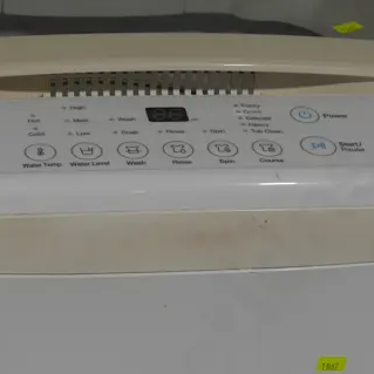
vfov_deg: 12.1
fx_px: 1736
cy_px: 407
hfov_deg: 12.3
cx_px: 177
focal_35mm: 142
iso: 200
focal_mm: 25
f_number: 5.3
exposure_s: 1/60
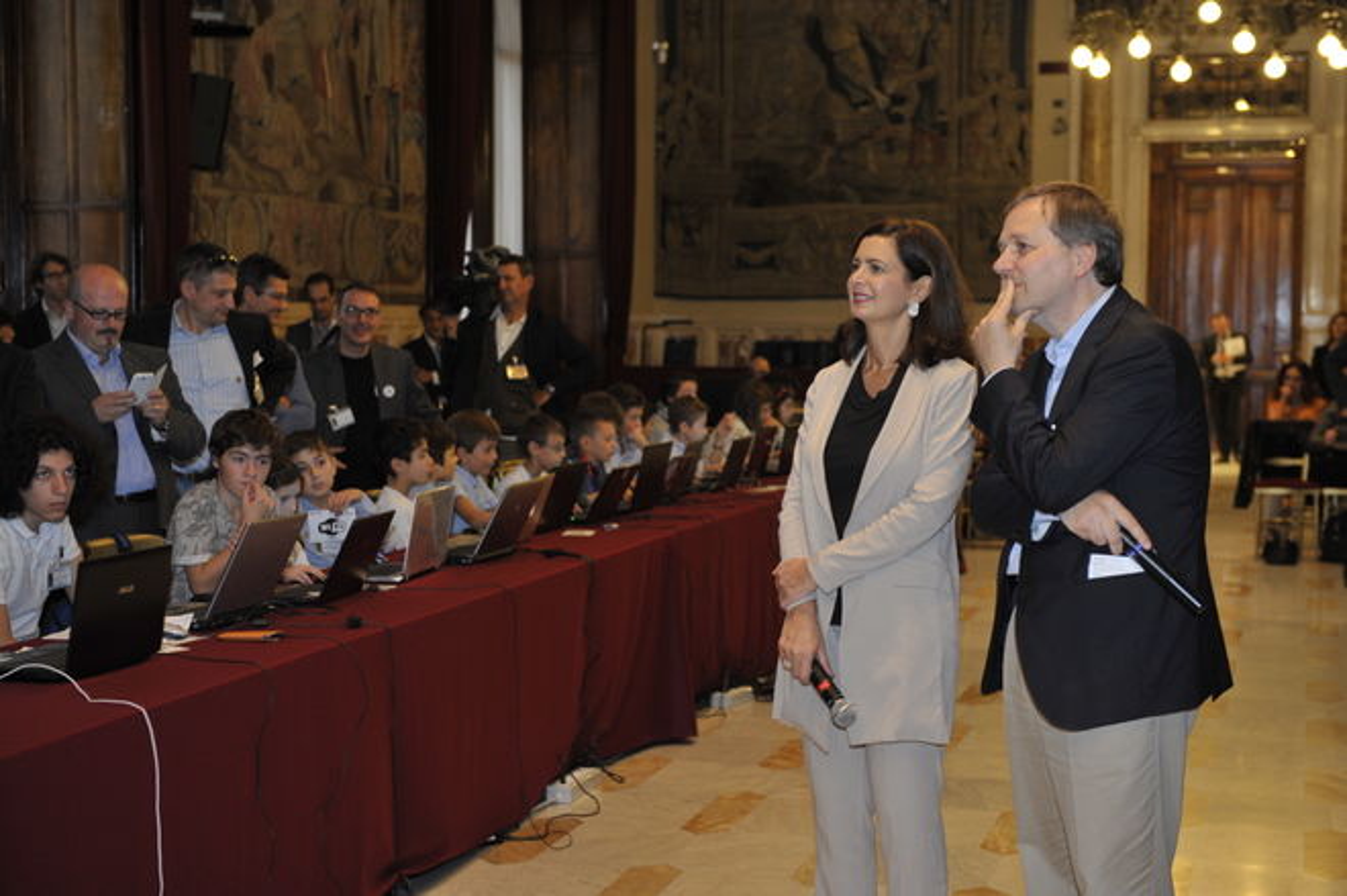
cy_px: 448
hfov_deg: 32.4
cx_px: 674
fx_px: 2318
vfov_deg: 21.9
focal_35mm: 62
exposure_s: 1/80
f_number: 4
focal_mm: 62
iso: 1250
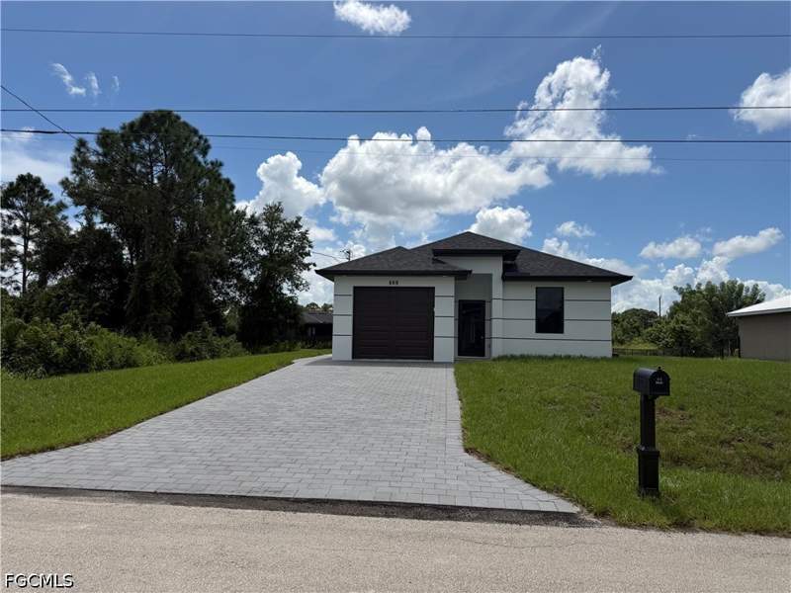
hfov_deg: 71.6
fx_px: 548
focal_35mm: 24
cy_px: 296
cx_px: 396
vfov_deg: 56.8
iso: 80
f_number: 1.78
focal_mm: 6.76
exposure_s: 1/9091
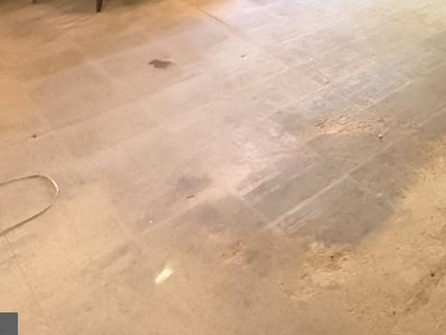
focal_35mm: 43
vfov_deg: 26.2
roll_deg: -0.5
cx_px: 535
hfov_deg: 34.8
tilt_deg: -6.3
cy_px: -147
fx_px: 554
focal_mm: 2.22
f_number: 2.2
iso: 1250
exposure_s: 1/40
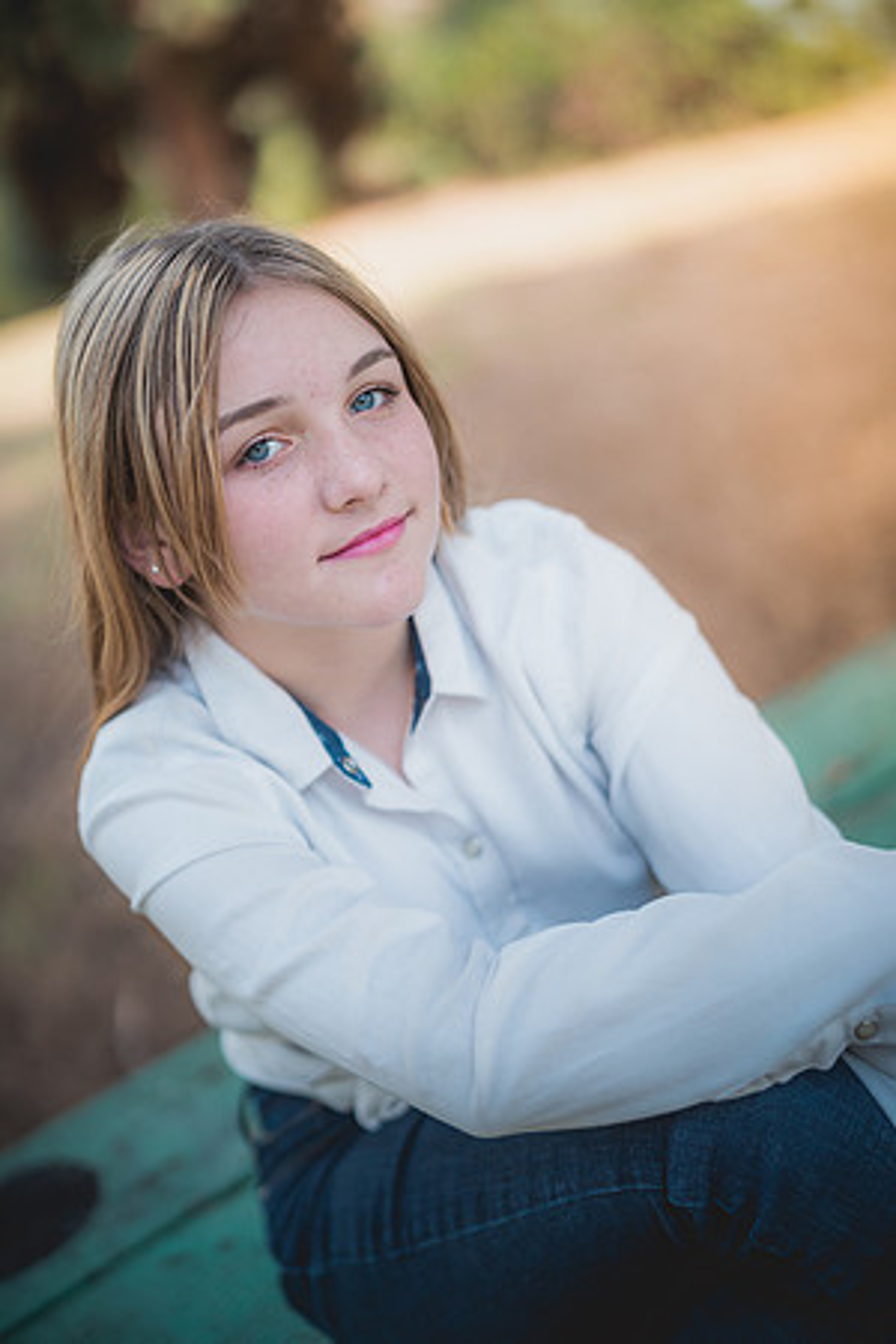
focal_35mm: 50
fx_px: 1867
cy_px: 672
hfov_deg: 27.0
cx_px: 448
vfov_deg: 39.6
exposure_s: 1/2000
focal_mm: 50
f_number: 1.4
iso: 250
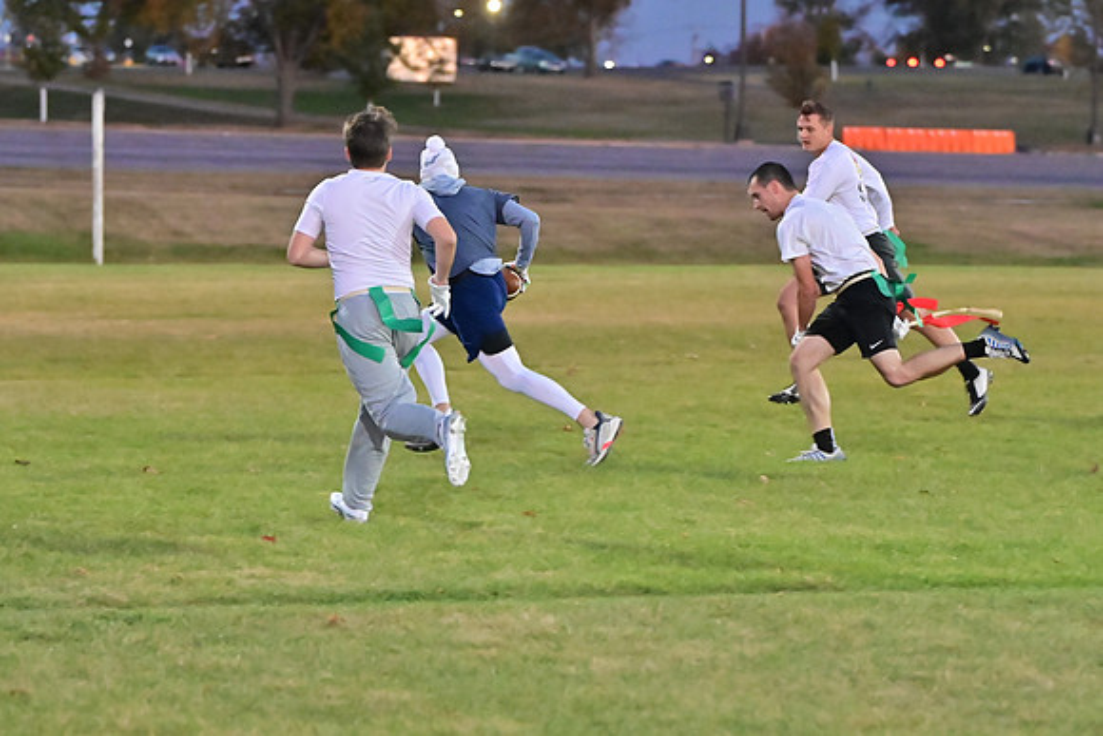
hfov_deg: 12.4
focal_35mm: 165
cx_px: 552
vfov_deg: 8.3
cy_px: 368
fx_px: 5056
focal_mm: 110
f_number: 4
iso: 6400
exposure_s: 1/500
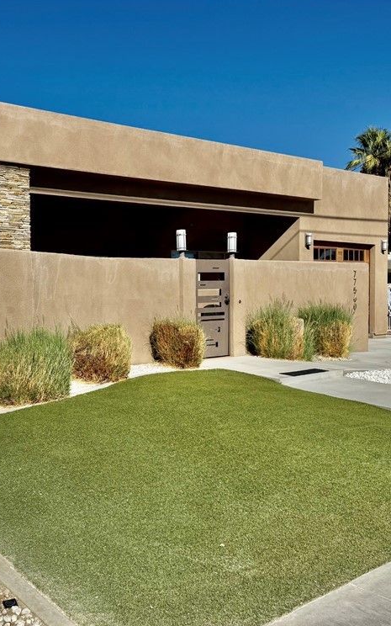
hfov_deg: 34.0
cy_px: 316
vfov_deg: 55.3
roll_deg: +0.6
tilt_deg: -2.2
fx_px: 597
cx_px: 28
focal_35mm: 35
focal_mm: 6.76
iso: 80
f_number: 1.78
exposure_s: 1/7937
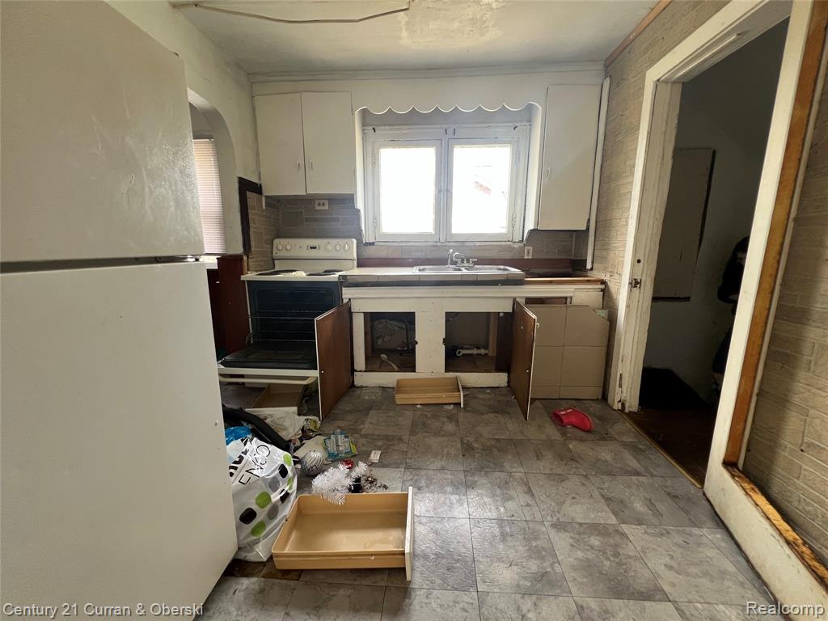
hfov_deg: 106.2
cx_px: 414
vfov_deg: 89.9
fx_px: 311
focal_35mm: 13
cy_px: 310
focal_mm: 1.57
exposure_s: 1/99
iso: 125
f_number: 1.8
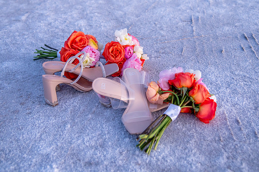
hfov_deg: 35.7
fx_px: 402
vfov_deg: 24.1
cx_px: 126
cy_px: 63
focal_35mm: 56
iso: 1600
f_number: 4
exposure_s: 1/100
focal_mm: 44
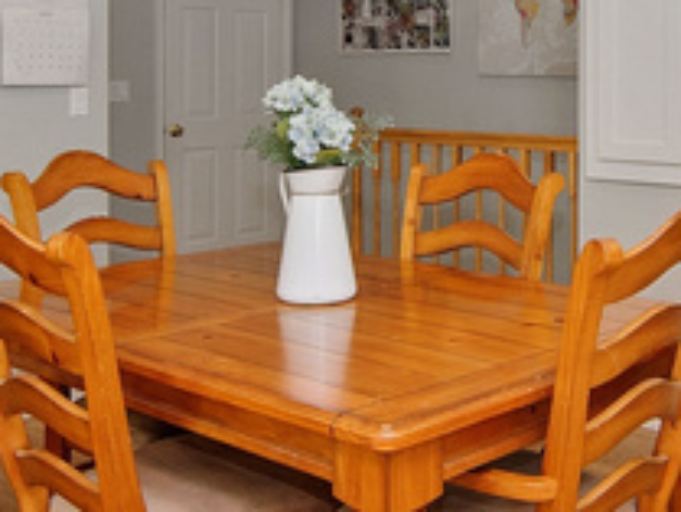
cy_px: 111
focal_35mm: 53
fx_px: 1043
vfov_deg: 27.1
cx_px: 476
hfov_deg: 35.6
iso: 200
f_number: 5
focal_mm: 12
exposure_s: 1/60
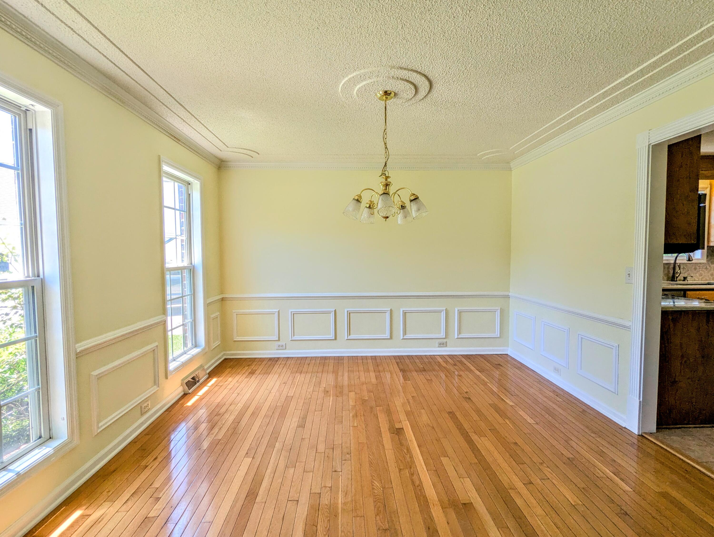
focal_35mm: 16
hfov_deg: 94.4
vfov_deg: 78.2
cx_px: 357
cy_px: 268
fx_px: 330
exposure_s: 1/90.1
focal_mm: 2.35
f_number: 2.2
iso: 71
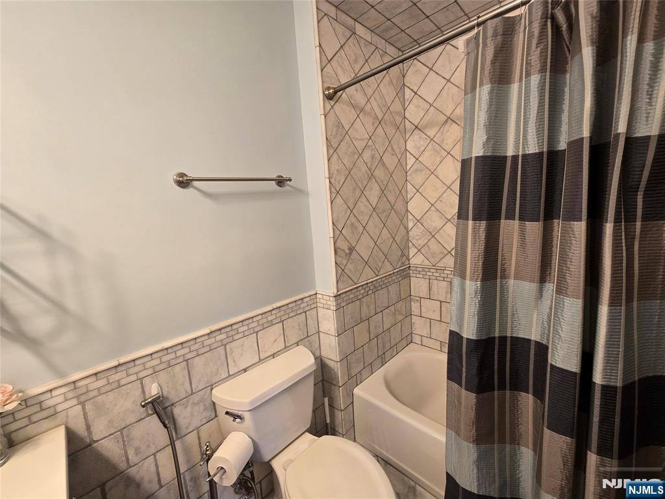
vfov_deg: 89.9
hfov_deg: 106.2
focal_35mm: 13
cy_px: 250
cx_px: 332
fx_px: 250
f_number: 2.2
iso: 160
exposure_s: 1/60
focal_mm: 2.2
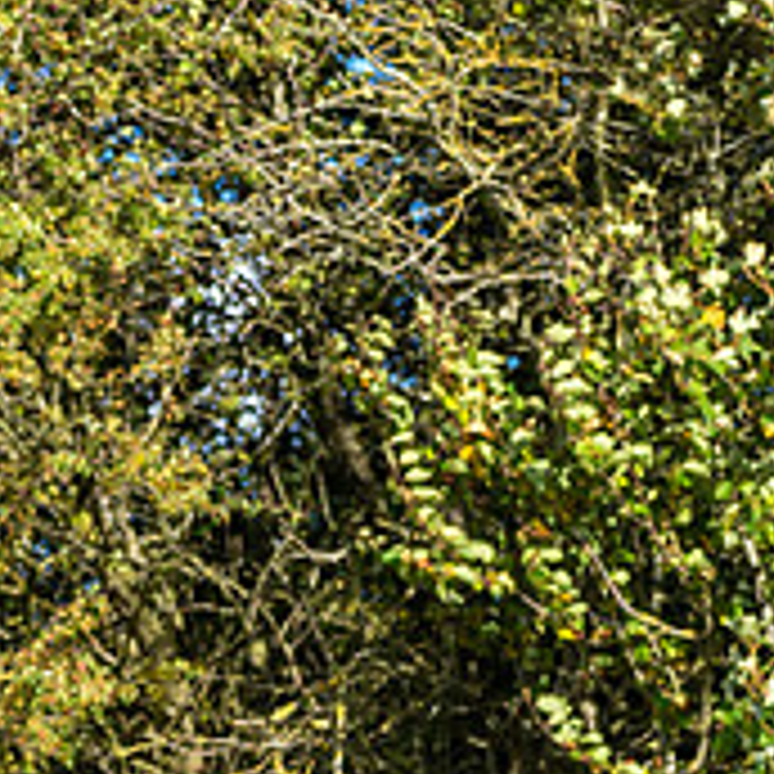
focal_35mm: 178
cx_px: -351
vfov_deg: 9.8
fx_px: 4503
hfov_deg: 9.6
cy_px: 686
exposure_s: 1/2500
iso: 160
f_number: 2.8
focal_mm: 62
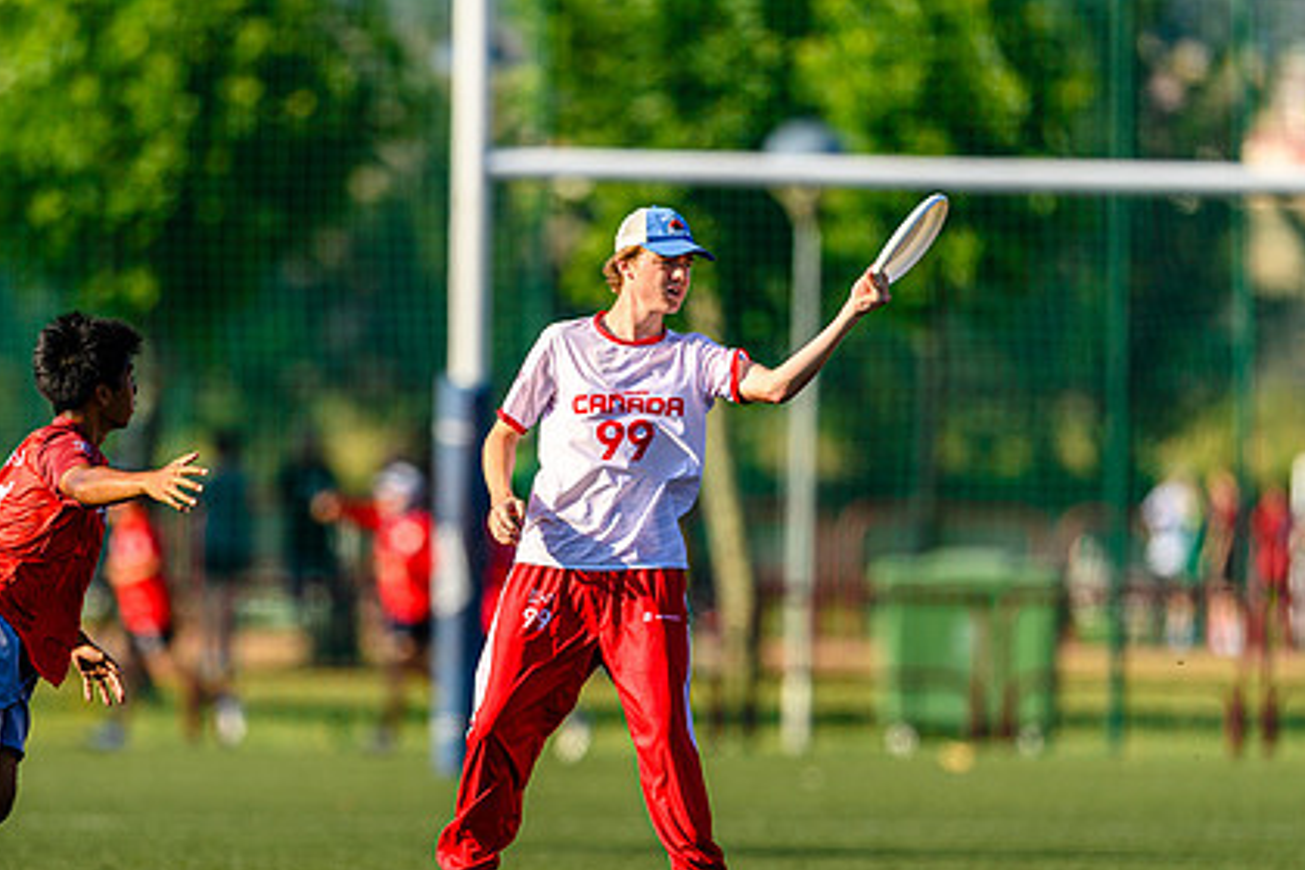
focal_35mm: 552
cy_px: 592
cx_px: 503
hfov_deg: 3.7
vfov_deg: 2.5
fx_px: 20008
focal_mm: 400
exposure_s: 1/1600
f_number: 3.2
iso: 100
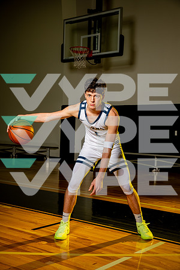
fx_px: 390
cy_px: 135
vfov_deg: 38.2
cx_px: 90
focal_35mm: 52
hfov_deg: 26.0
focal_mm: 52
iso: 100
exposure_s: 1/200
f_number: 6.3
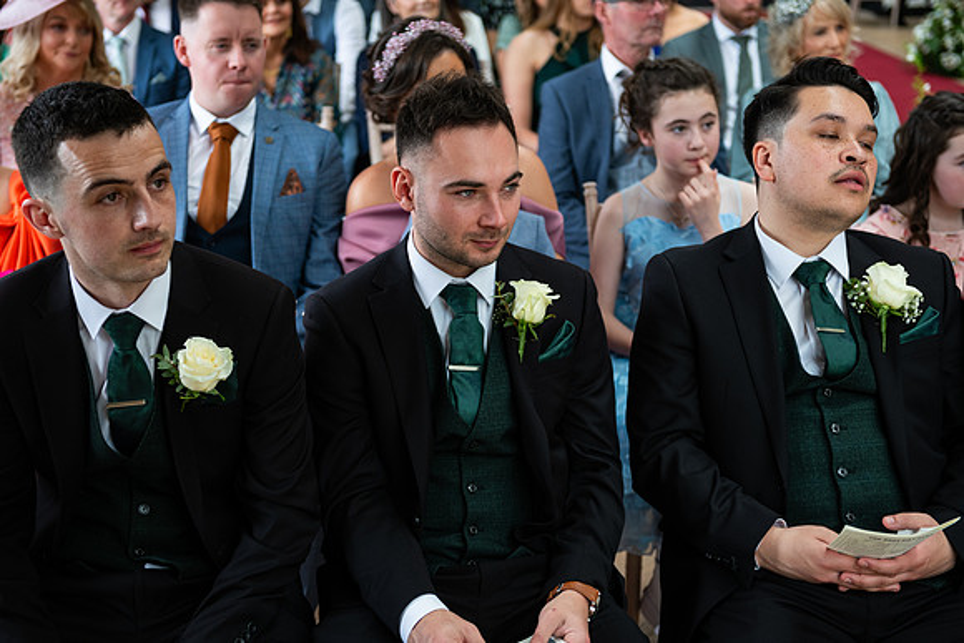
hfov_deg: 35.6
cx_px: 482
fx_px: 1500
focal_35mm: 56
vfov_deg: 24.2
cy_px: 322
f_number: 3.5
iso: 400
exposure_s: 1/200
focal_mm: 56
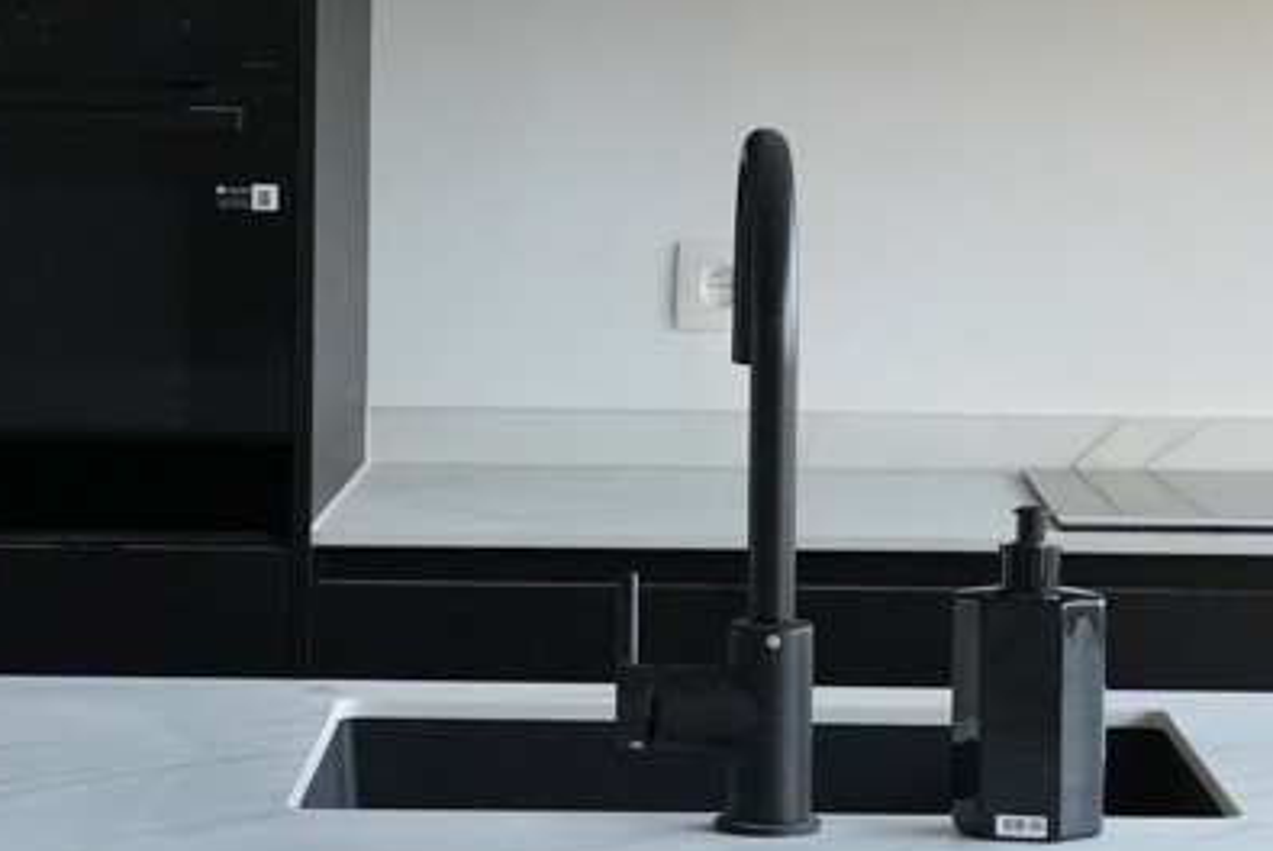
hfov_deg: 15.5
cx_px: 744
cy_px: 97
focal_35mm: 132
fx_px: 4671
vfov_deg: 10.4
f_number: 5.6
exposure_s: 1/250
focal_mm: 29
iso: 5000
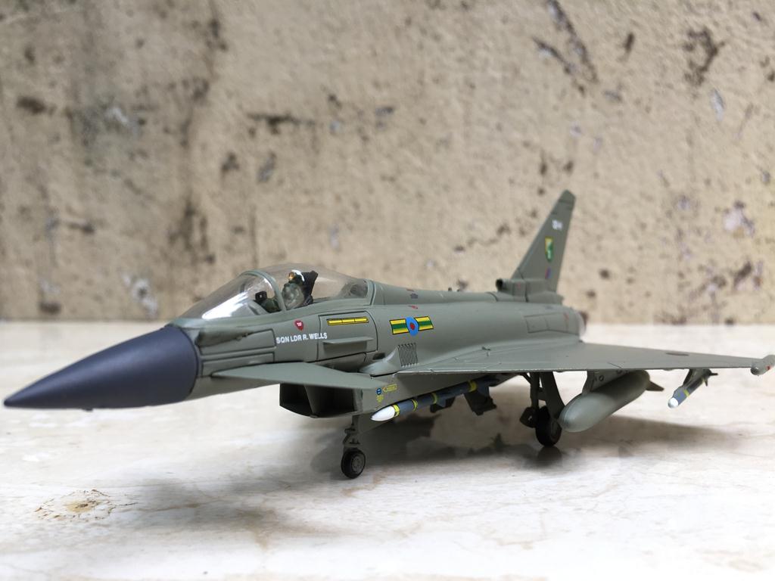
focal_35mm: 29
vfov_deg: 48.2
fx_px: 649
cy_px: 290
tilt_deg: -3.3
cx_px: 388
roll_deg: +0.1
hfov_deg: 61.7
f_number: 2.2
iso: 32
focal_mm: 4.15
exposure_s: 1/123
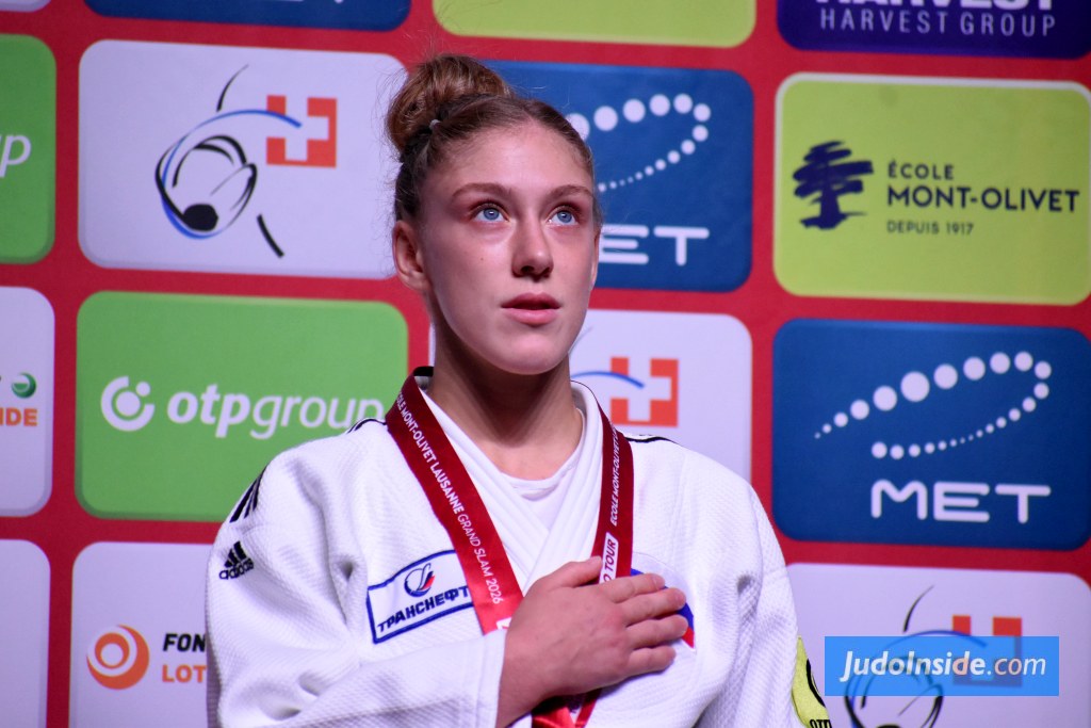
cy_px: 364
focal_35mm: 360
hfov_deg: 5.7
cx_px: 546
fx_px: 10911
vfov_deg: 3.8
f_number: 6.3
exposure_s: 1/500
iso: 3200
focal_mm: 240
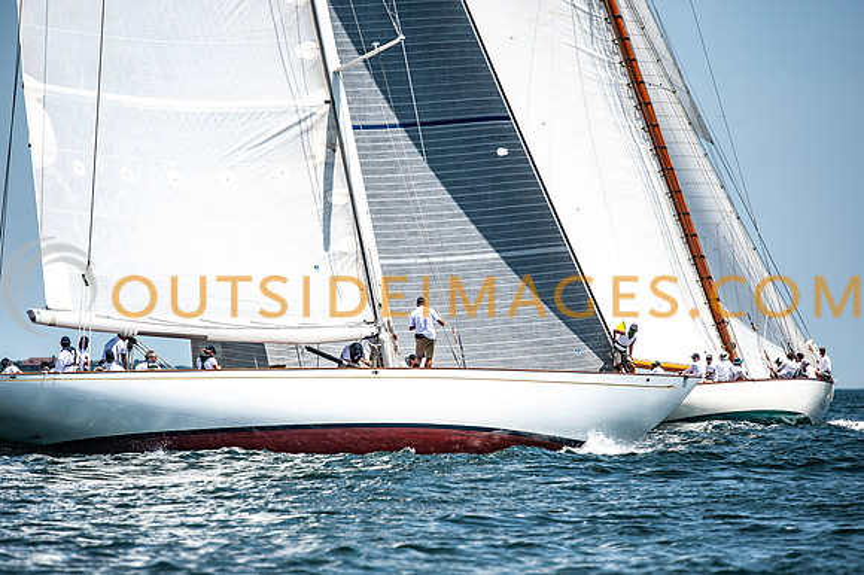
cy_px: 288
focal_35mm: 309
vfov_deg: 4.4
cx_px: 432
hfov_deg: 6.7
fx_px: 7419
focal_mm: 300
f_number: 5
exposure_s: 1/3200
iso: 250
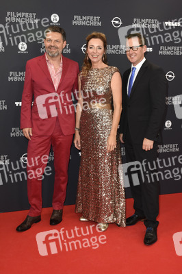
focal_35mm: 39
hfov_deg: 34.2
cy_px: 137
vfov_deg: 49.6
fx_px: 296
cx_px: 91
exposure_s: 1/125
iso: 500
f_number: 6.3
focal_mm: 26
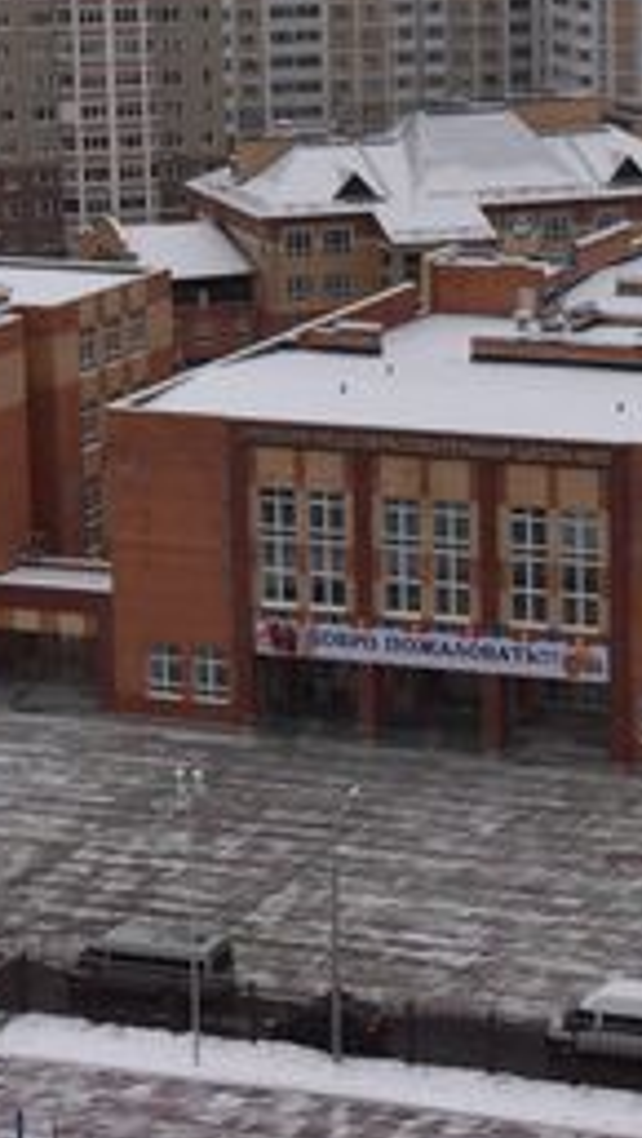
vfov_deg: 19.7
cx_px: 633
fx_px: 3261
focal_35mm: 108
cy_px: 399
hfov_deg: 11.1
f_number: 5
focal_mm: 38
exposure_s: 1/5000
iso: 3200
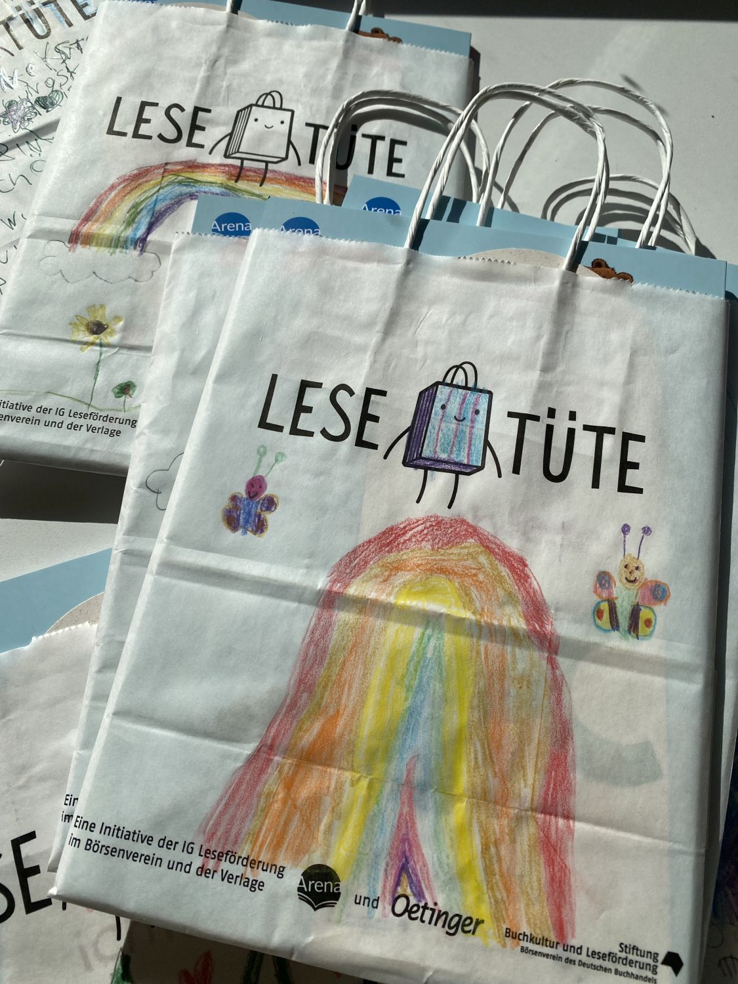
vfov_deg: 67.3
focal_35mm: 26
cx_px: 369
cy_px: 492
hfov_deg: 53.1
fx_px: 739
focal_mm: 4.25
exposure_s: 1/7692
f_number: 1.8
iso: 32
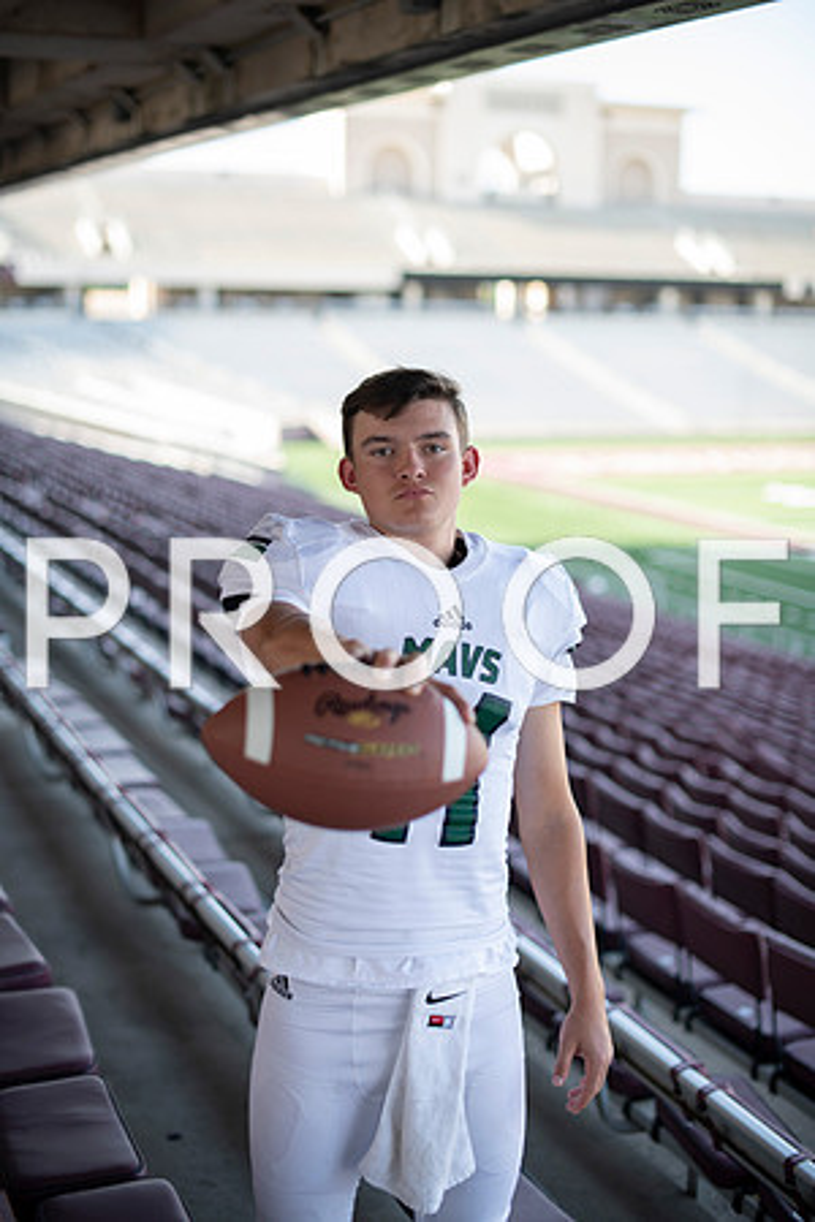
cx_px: 408
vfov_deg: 39.6
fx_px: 1698
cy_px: 611
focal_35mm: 50
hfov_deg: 27.0
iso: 64
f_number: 2
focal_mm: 50
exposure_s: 1/250
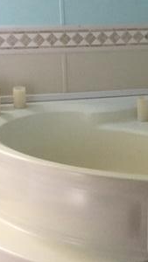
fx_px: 502
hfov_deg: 16.5
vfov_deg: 29.3
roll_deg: +1.1
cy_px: 119
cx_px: 141
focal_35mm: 72
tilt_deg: -20.0
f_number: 2.4
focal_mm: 3.3
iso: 200
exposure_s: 1/20
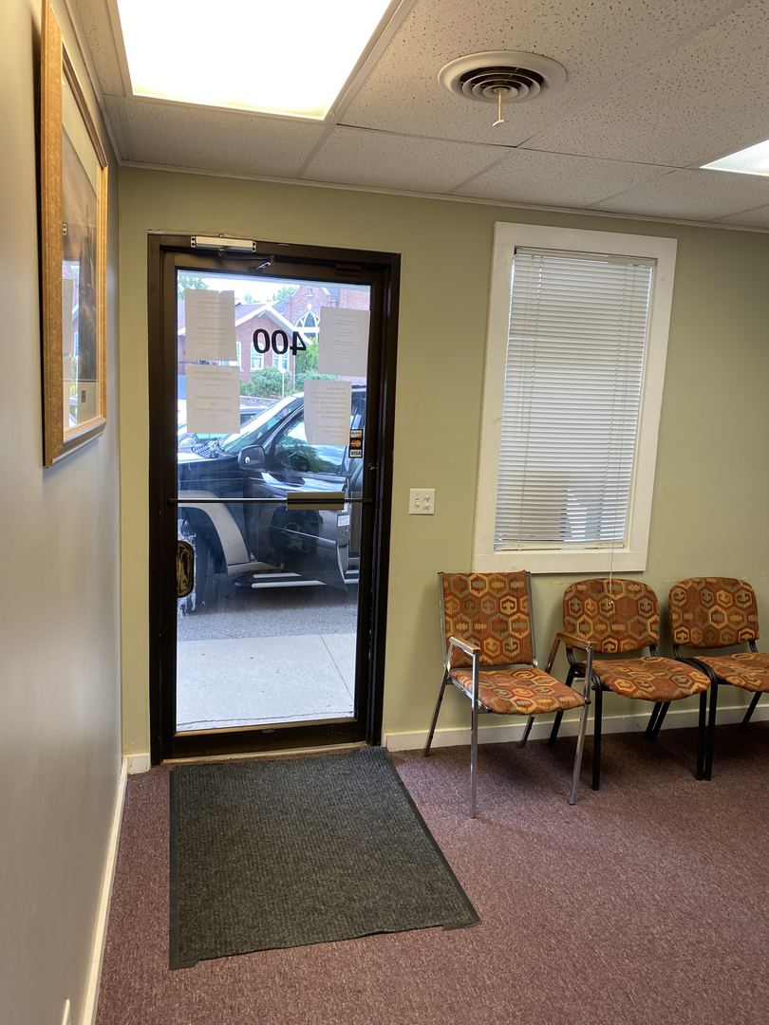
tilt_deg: -9.3
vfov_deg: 67.3
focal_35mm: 26
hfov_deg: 53.1
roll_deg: -2.7
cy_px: 512
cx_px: 384
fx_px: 770
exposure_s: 1/120
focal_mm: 4.25
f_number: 1.8
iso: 100
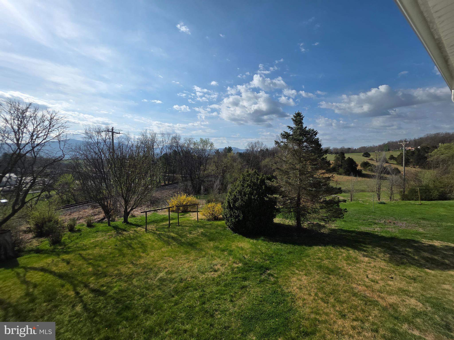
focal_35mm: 13
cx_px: 227
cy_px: 170
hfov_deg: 106.2
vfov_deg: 89.9
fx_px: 170
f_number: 1.9
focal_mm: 2.2
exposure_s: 1/3747
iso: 40
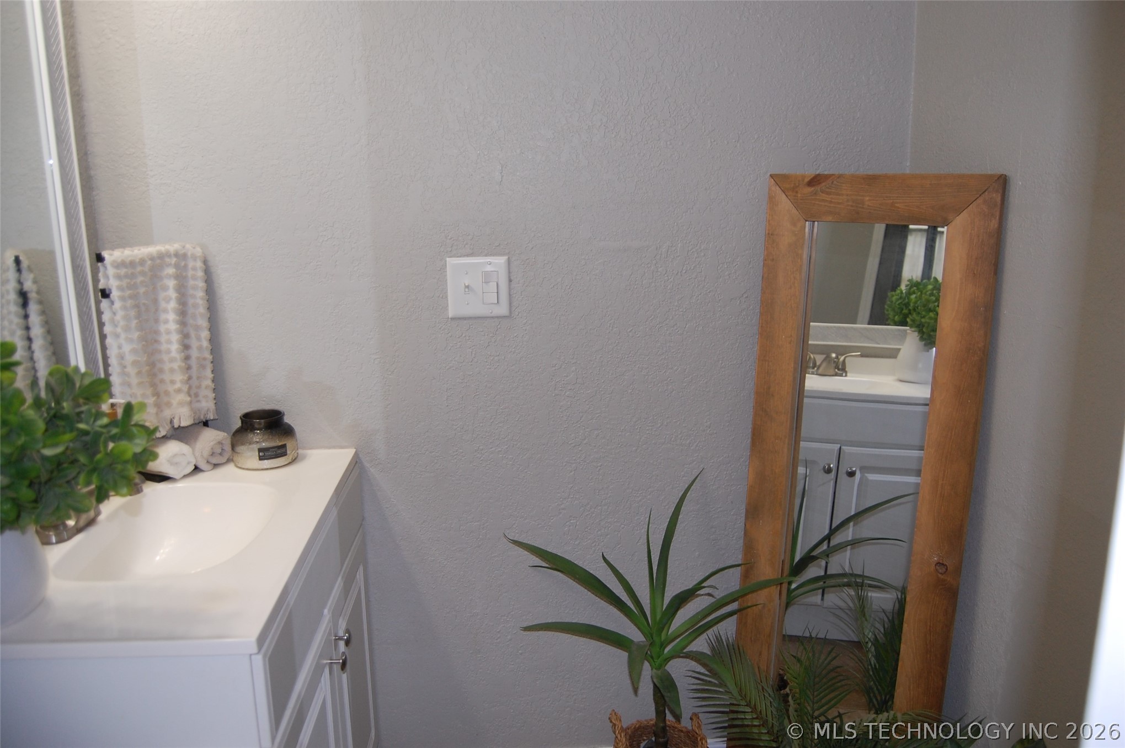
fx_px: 843
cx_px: 562
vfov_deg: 47.8
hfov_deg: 67.4
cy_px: 374
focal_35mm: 27
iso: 400
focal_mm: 18
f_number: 3.5
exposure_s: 1/60
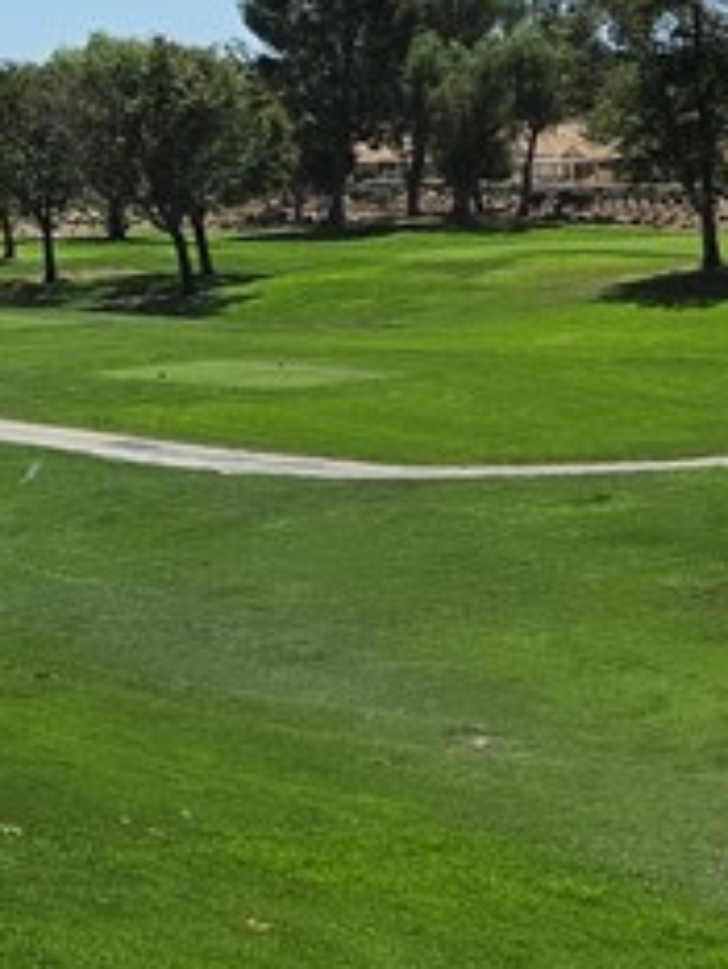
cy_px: -250
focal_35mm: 101
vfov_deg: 18.3
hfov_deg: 14.2
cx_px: -158
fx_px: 2830
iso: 80
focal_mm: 5.4
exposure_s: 1/7071
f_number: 1.8
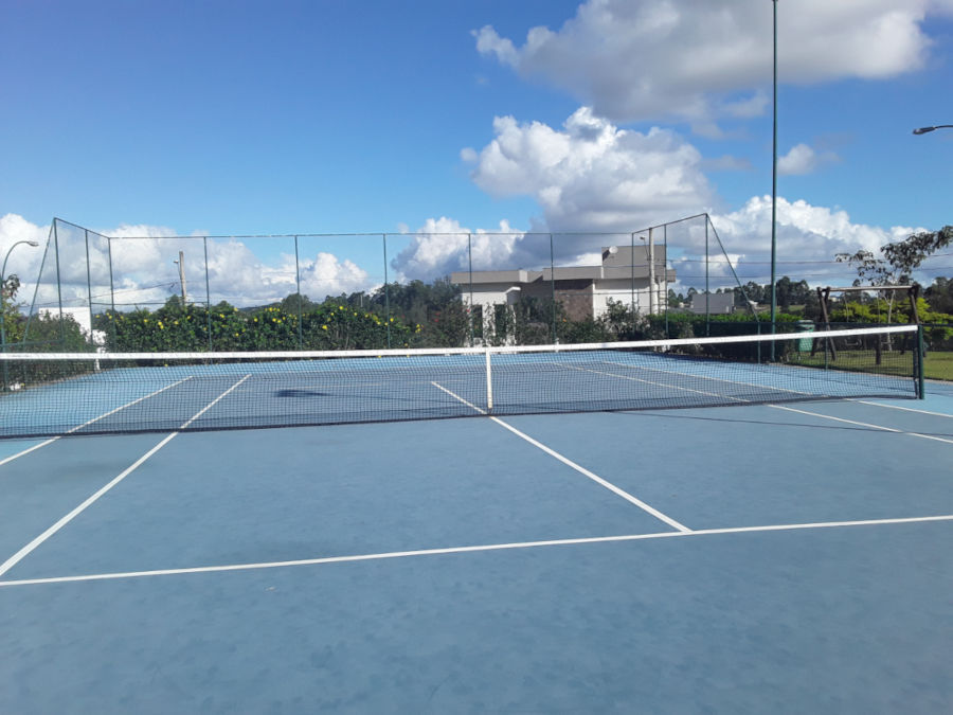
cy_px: 358
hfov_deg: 58.4
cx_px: 476
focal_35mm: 31
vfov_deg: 45.4
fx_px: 853
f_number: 2.2
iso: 40
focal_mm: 3.3
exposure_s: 1/1621
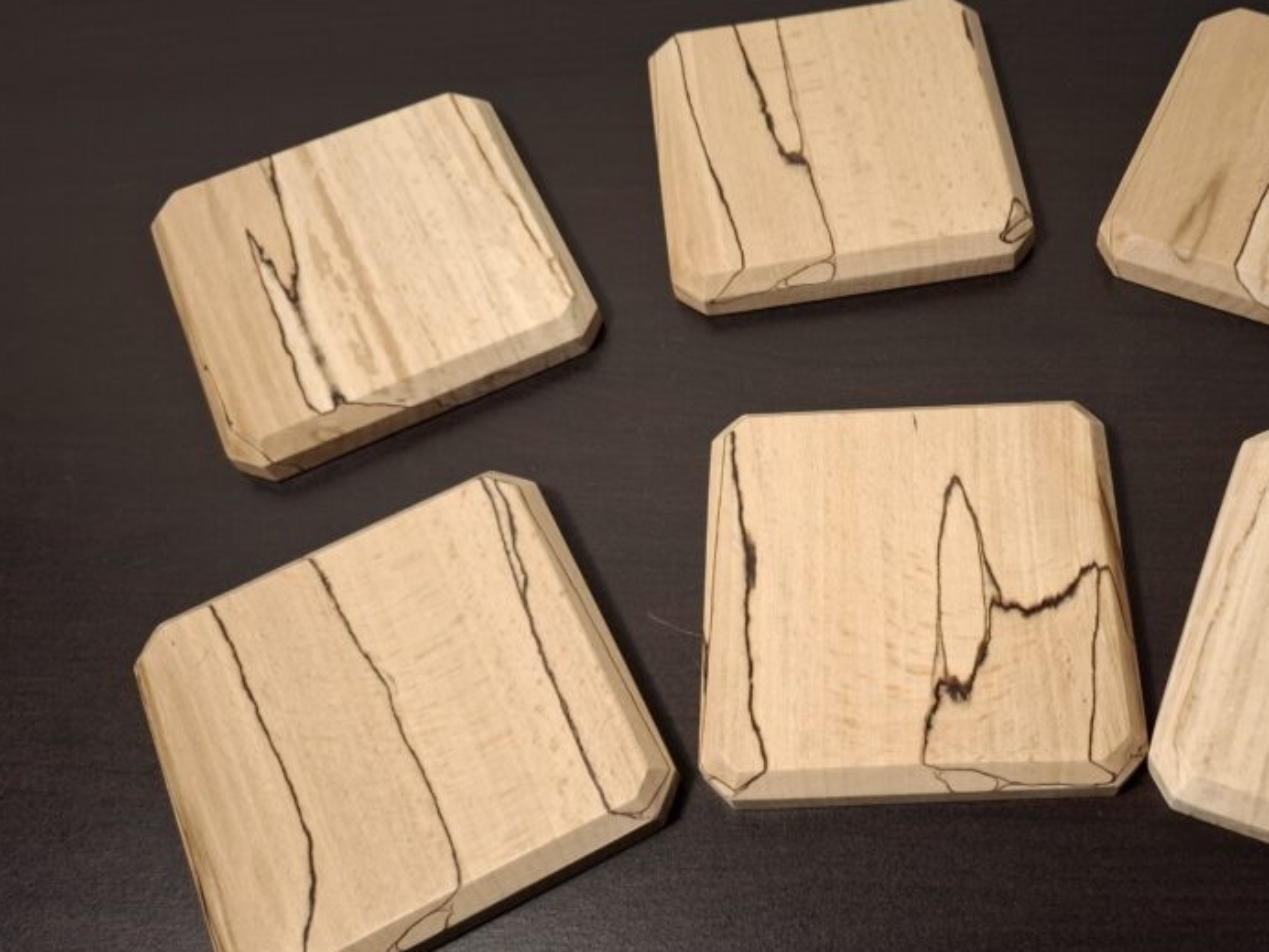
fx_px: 1247
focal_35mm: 34
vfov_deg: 41.7
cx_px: 899
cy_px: 529
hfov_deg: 52.3
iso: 200
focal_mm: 5.54
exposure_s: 1/50
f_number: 1.8
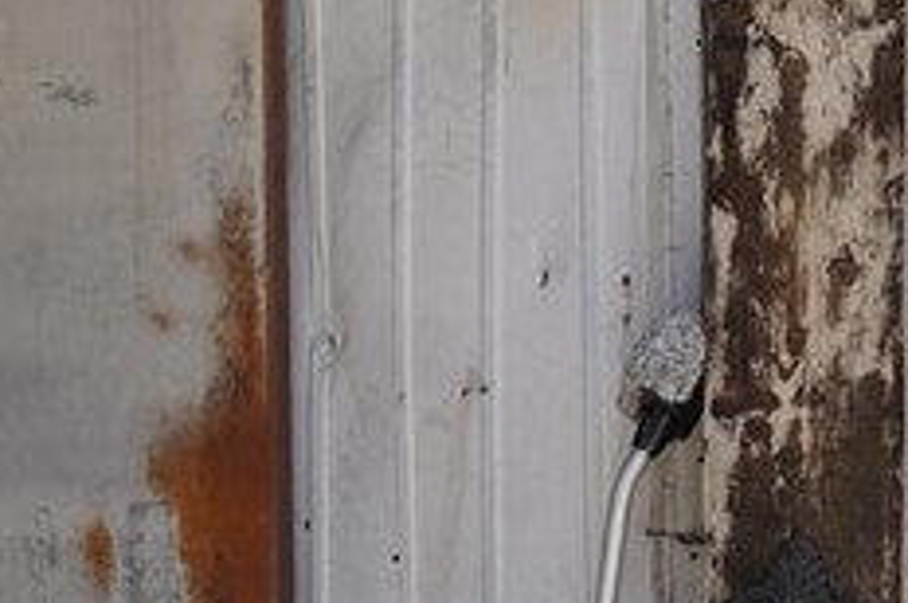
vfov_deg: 7.2
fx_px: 4786
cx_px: 1065
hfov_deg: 10.7
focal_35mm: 190
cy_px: 329
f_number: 6.3
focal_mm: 29
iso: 100
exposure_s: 1/160
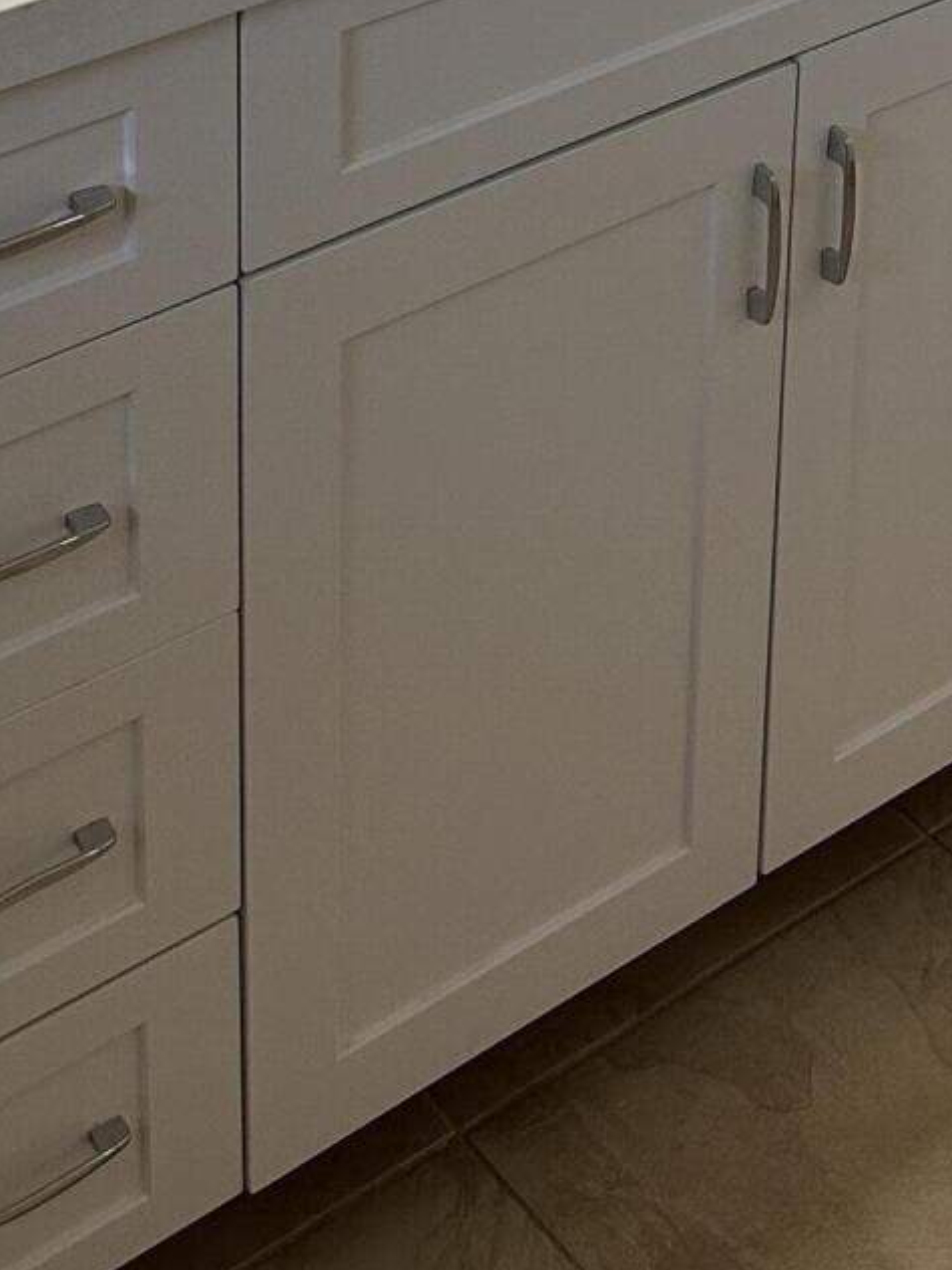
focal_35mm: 76
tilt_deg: -14.5
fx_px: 2787
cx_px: 667
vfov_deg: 21.9
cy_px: -573
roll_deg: -2.5
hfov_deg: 19.3
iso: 200
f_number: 1.78
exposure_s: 1/120
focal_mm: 6.86
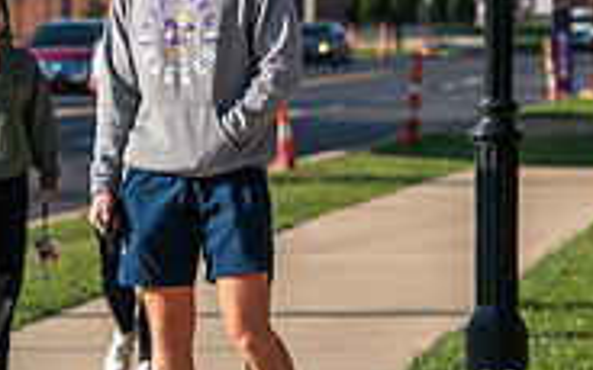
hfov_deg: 4.5
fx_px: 7547
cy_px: 27
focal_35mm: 467
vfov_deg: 2.8
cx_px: 119
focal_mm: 145
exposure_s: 1/400
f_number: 6.3
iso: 64
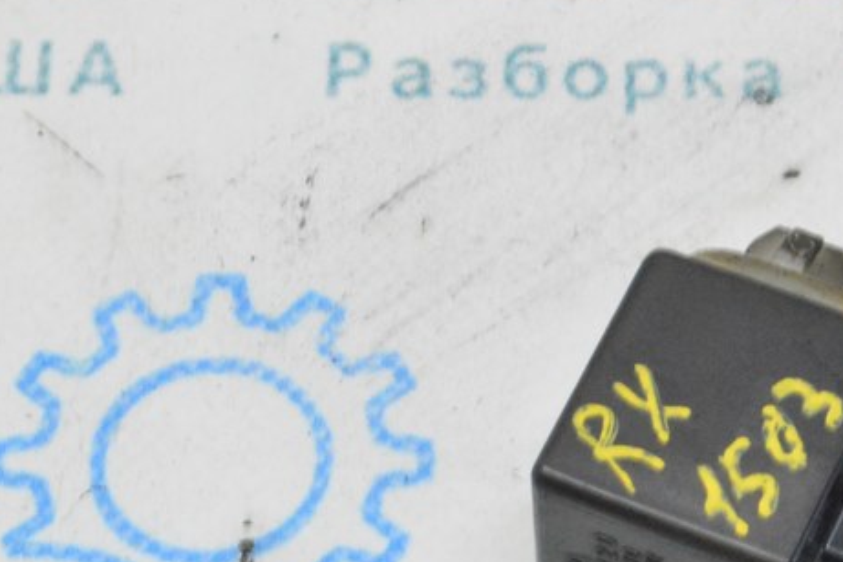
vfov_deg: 7.5
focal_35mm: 183
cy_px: 464
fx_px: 4286
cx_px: 898
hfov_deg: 11.1
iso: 6400
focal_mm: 55
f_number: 20
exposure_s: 1/15
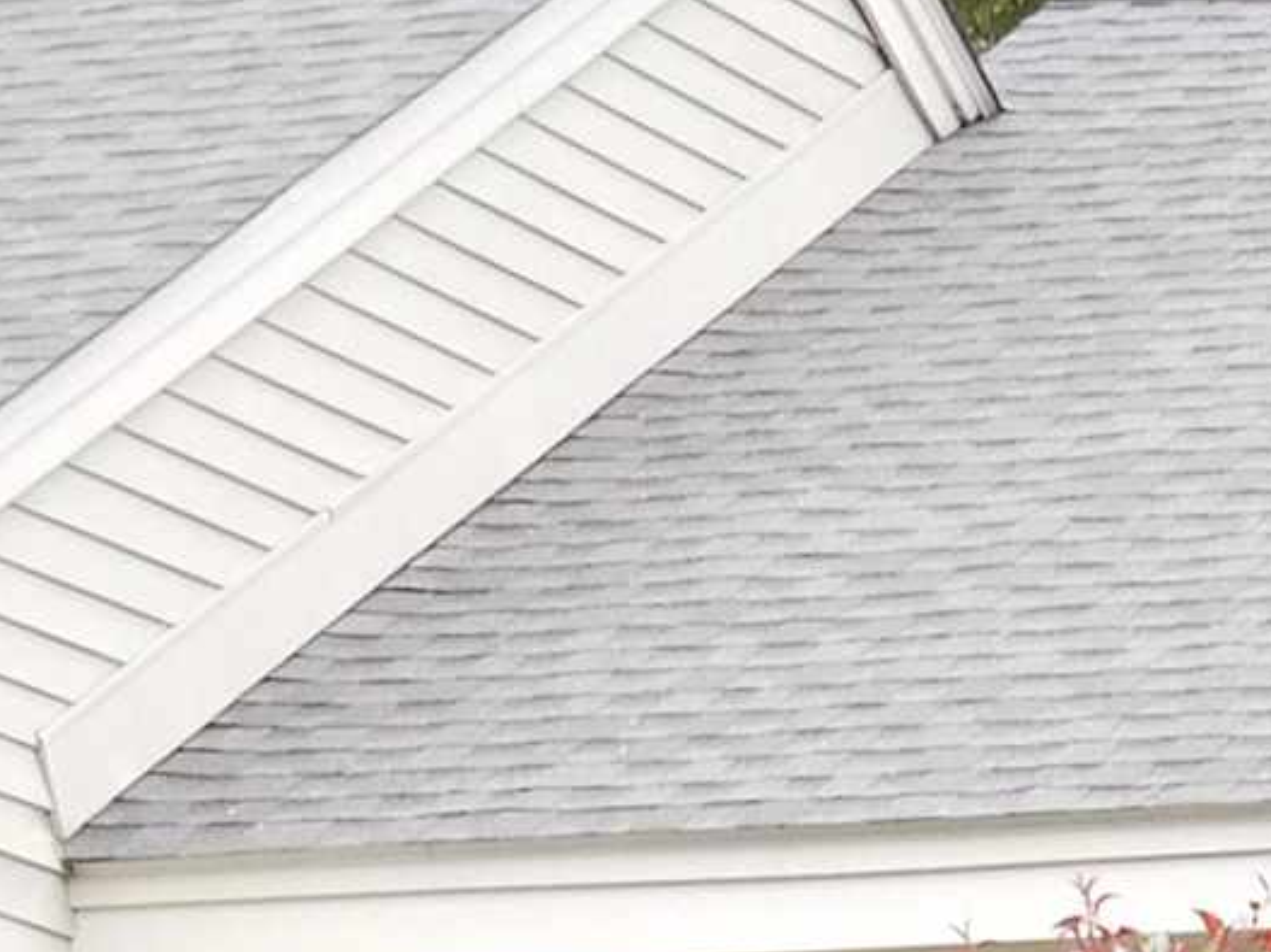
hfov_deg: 4.7
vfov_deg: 3.6
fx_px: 14977
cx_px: 2925
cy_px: 2634
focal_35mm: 408
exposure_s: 1/60
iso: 125
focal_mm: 12.5
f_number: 4.5
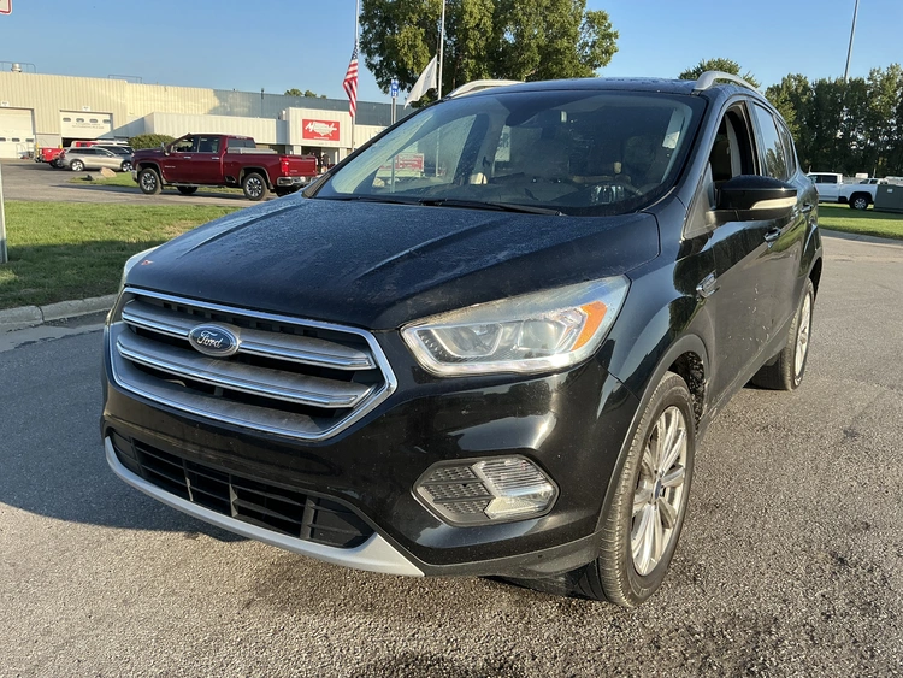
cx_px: 452
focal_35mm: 28
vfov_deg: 49.8
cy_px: 339
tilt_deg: -12.2
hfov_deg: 63.4
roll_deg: -2.0
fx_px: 731
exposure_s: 1/524
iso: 25
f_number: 1.8
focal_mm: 3
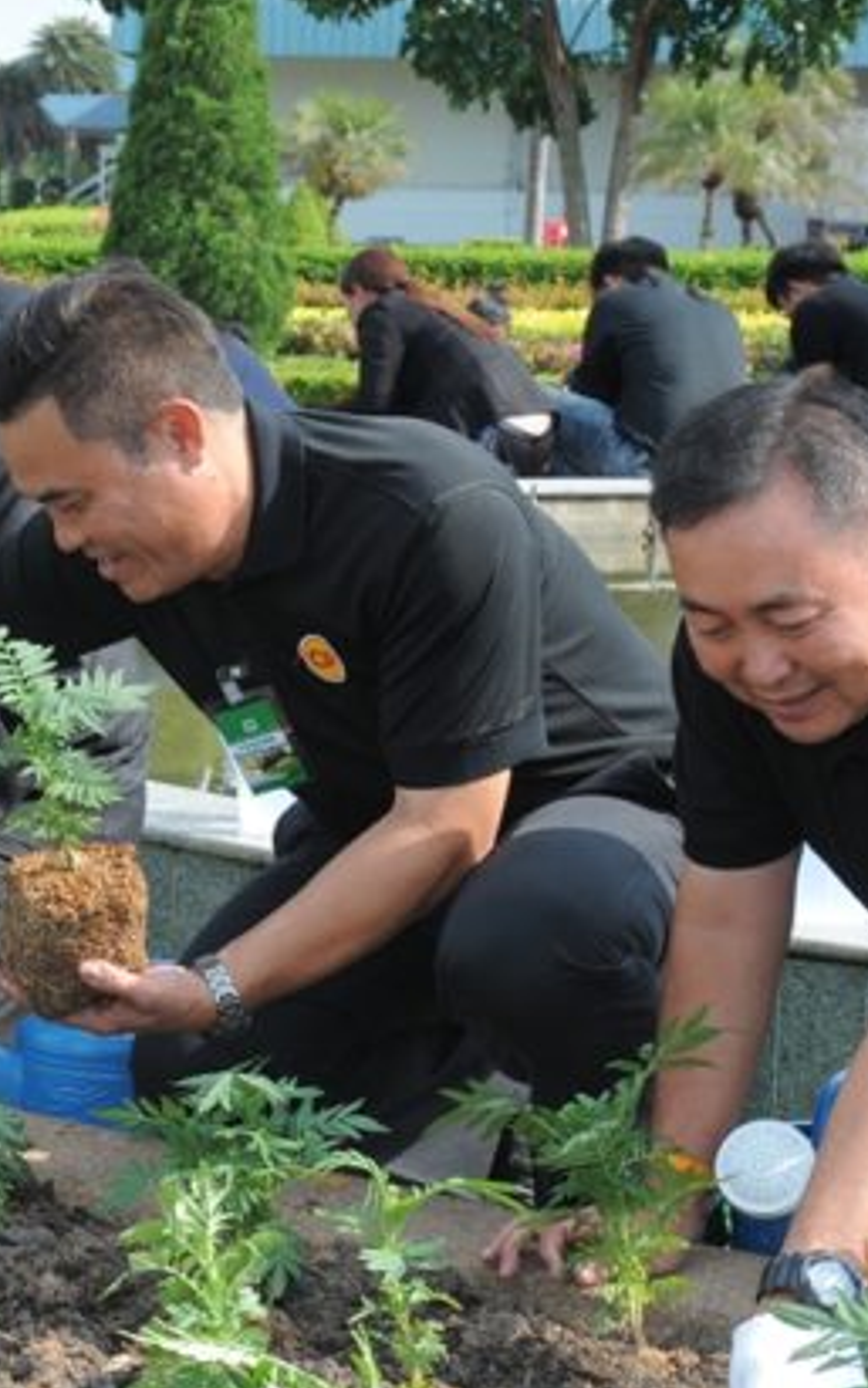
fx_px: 4238
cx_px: -203
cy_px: 647
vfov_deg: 18.6
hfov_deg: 11.4
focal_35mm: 112
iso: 640
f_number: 16
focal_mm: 62
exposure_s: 1/200
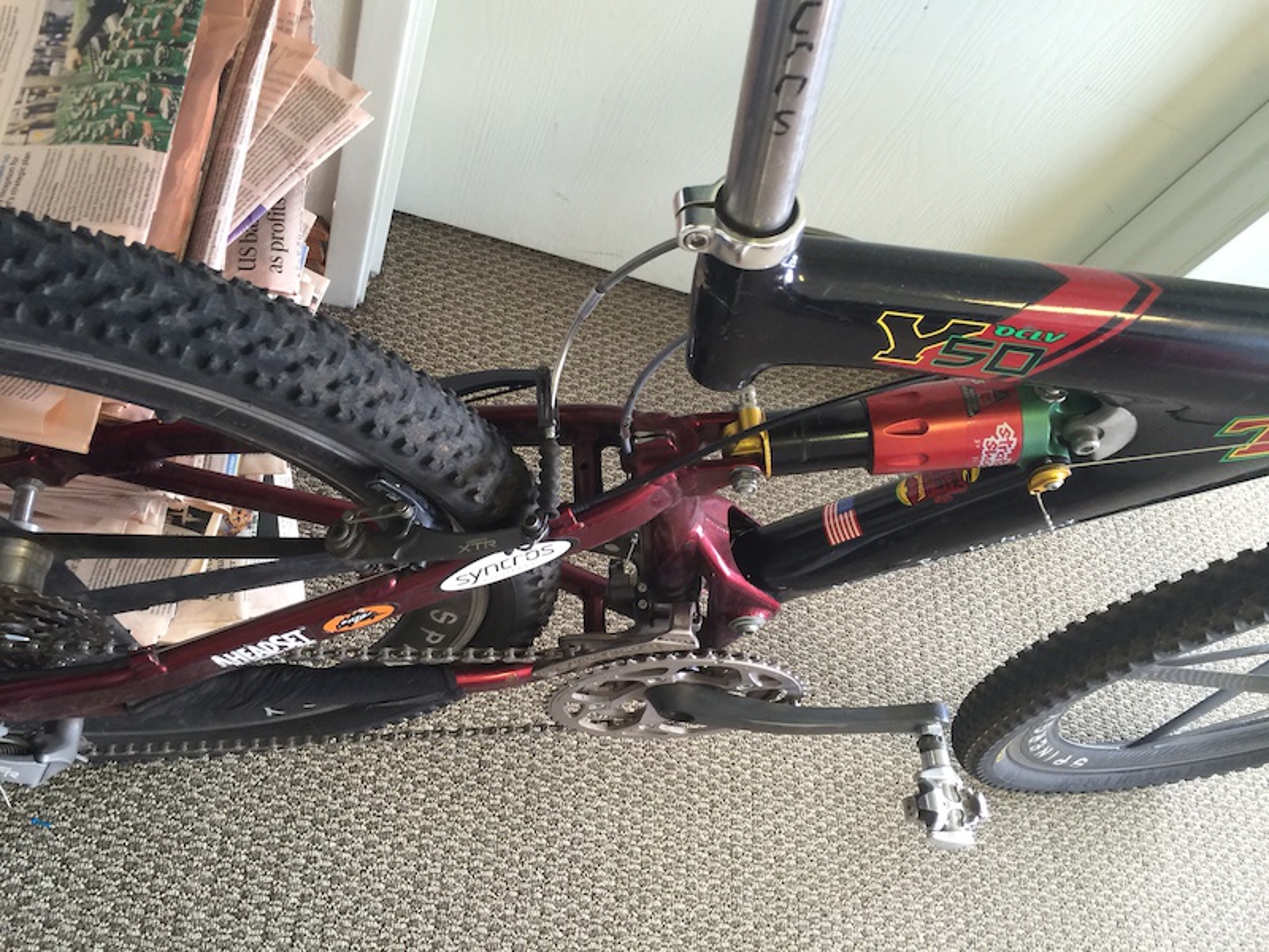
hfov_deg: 61.7
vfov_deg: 48.2
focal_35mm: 29
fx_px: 1063
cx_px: 634
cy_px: 476
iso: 40
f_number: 2.2
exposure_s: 1/15
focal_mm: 4.15
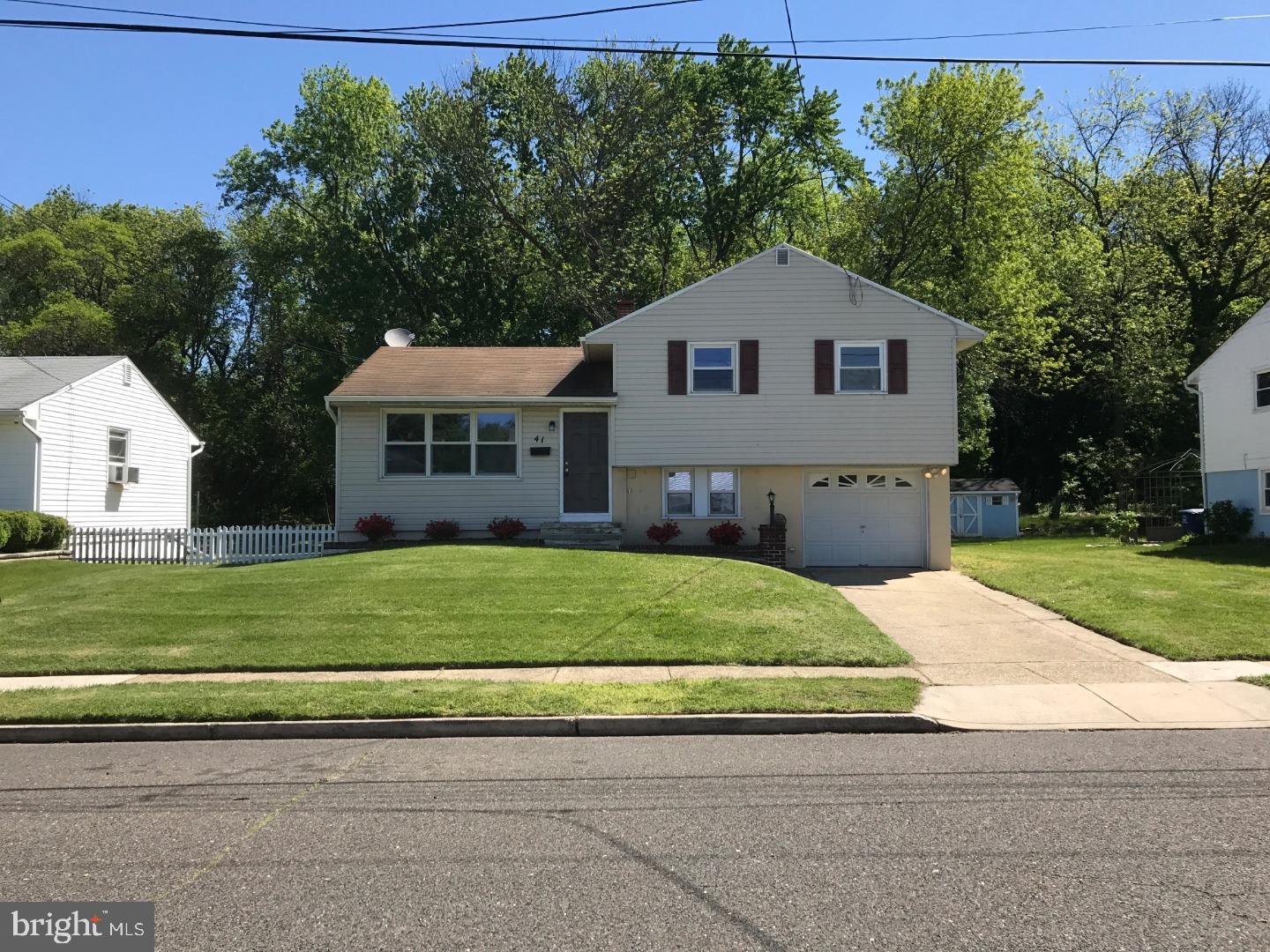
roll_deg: -0.4
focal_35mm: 28
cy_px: 476
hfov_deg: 63.4
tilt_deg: +2.4
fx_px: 1027
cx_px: 635
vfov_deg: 49.7
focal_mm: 3.99
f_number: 1.8
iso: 20
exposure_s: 1/1742
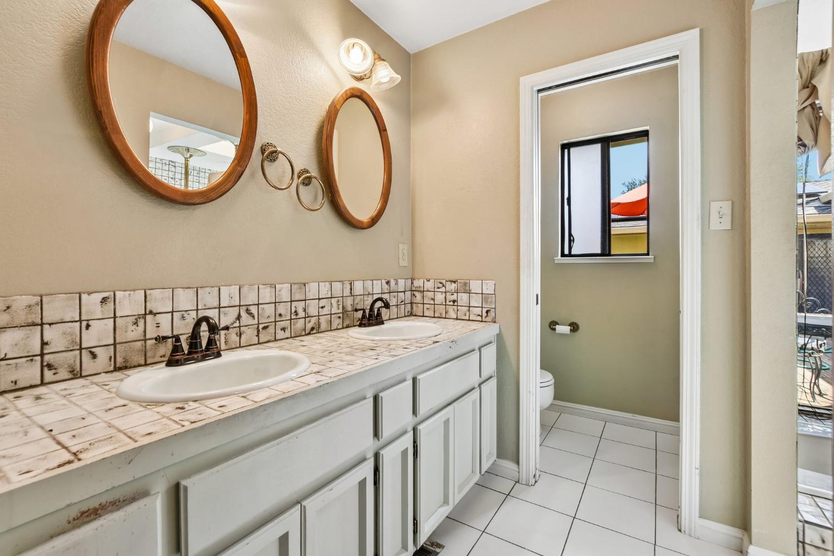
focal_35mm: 15
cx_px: 417
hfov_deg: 100.4
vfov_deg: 77.3
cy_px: 278
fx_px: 347
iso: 100
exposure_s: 1/10
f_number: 8
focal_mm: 10
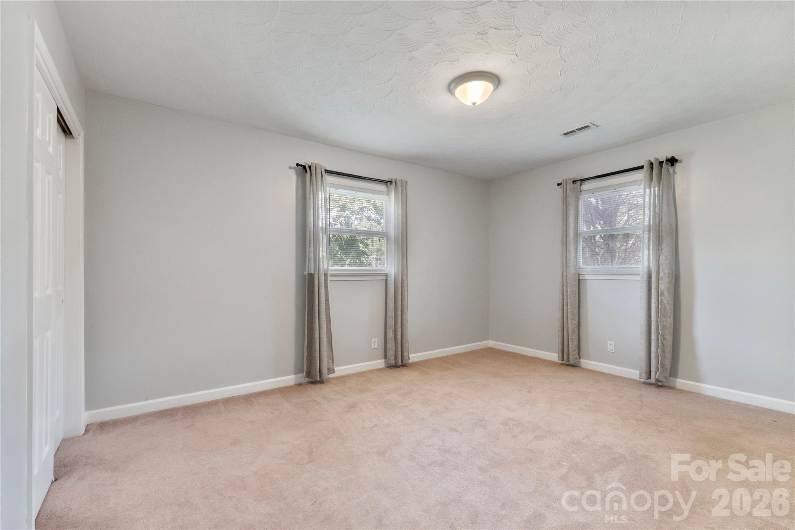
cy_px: 265
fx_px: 331
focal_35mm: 15
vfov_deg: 77.3
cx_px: 398
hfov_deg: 100.4
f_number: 8
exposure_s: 1/2
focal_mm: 10
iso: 800
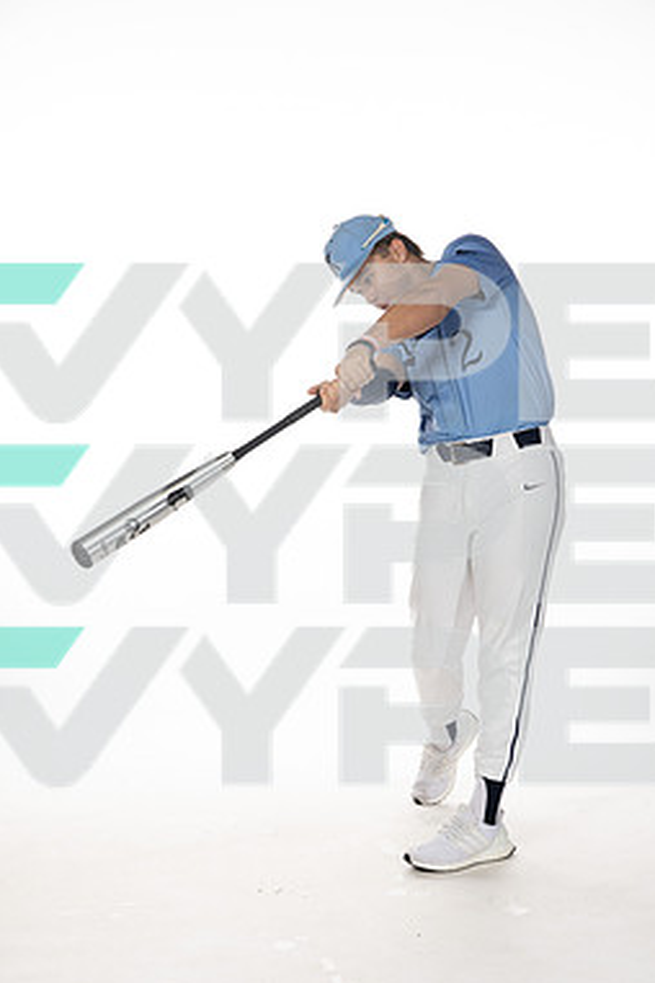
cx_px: 315
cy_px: 526
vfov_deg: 33.9
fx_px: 1610
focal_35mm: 59
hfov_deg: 23.0
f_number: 6.3
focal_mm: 50
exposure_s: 1/250
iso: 400
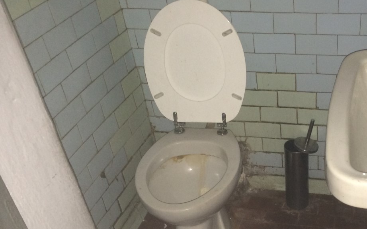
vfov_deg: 26.6
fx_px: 480
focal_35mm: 48
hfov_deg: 40.5
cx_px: 281
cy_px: 166
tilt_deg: -39.0
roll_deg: +2.6
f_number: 2.2
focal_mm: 4.15
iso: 125
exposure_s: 1/17
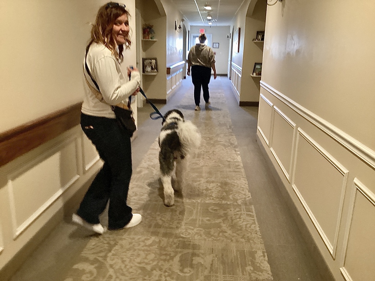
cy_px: 140
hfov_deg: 58.4
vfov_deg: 45.4
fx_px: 336
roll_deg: -0.8
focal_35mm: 31
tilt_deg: -10.4
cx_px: 188
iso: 320
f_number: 2.4
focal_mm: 3.3
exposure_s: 1/40
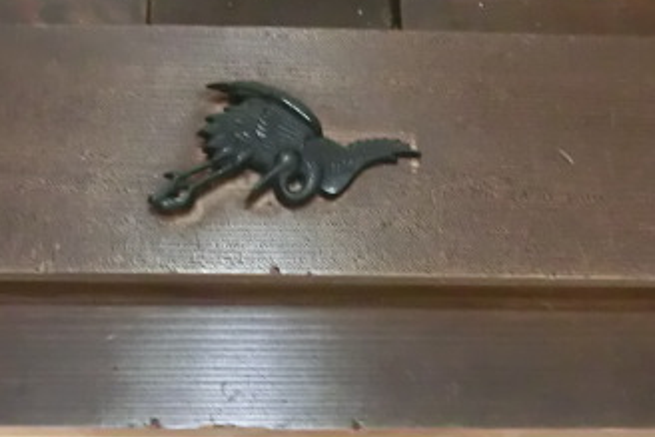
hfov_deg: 30.0
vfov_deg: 20.3
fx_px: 1220
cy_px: 241
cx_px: 272
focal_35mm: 67
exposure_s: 1/10
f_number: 3.7
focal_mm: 5.86
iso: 800
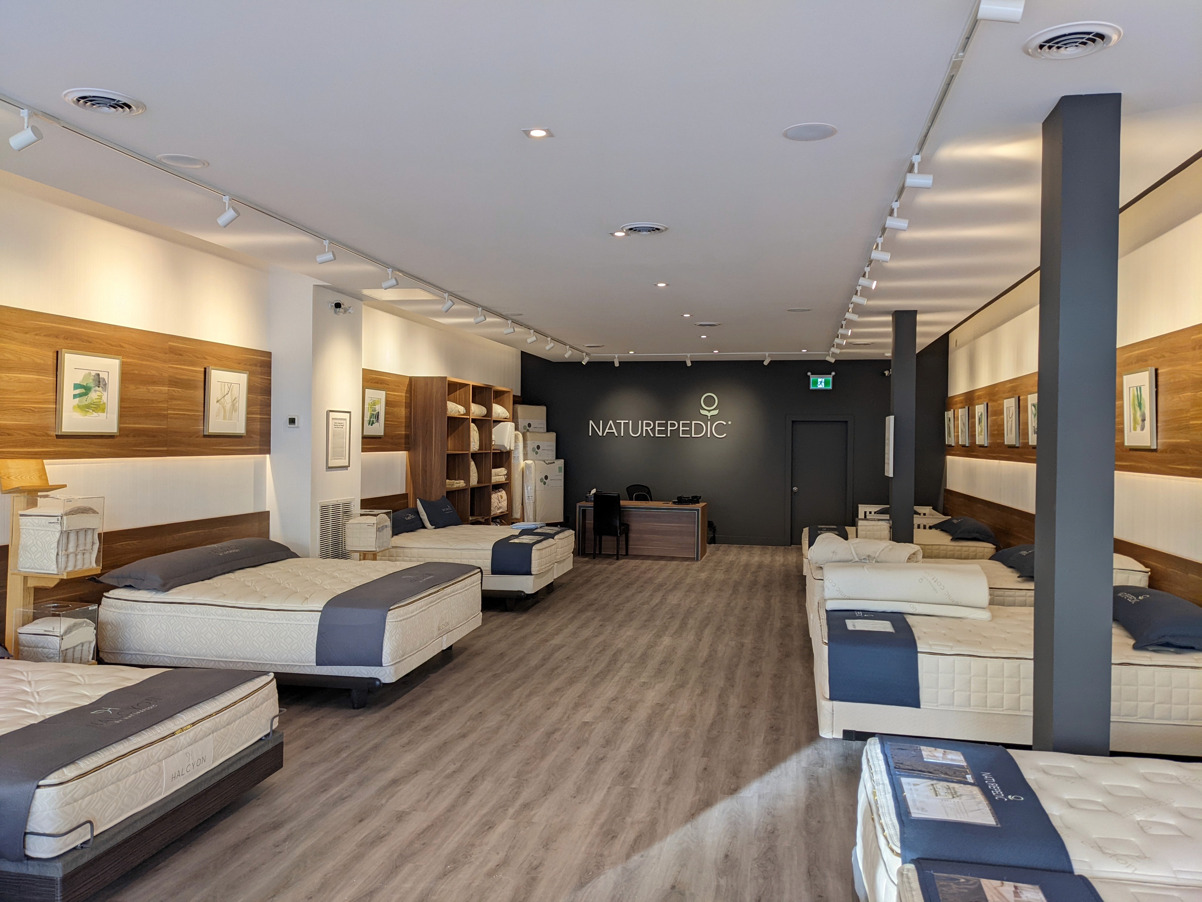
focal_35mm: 27
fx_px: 938
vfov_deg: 51.4
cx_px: 601
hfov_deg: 65.3
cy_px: 451
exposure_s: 1/60
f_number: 1.73
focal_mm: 4.38
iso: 51
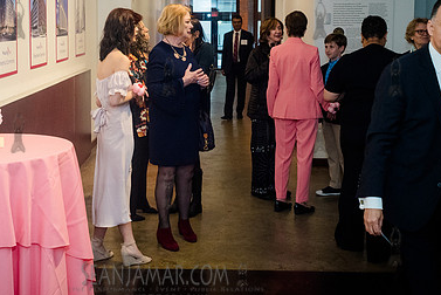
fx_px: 662
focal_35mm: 54
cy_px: 76
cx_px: 168
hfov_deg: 36.7
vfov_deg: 24.8
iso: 5000
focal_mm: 35
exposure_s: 1/125
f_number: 5.6
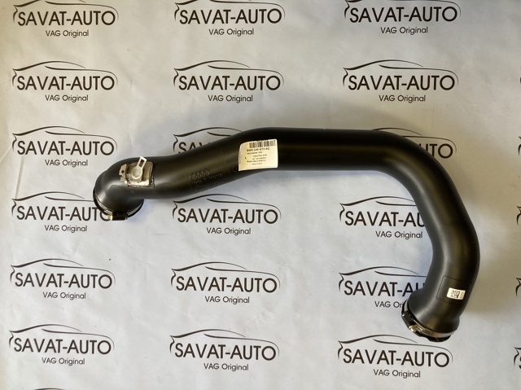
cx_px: 260
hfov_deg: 63.5
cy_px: 195
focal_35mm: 28
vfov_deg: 49.7
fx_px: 421
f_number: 1.8
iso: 80
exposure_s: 1/101
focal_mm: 3.99
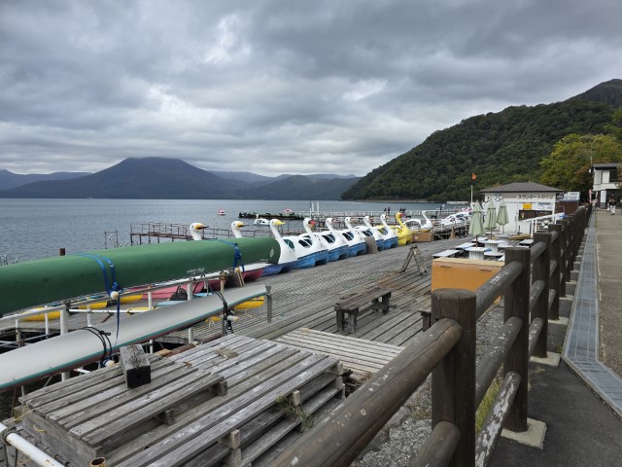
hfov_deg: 73.9
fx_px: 413
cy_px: 234
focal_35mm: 23
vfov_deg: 58.9
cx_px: 311
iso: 12
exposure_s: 1/604
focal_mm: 6.3
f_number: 1.7
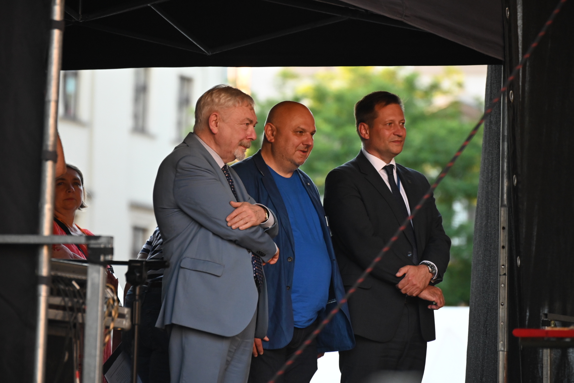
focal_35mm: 210
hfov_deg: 9.8
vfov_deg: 6.5
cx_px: 287
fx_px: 3348
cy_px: 192
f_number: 5.3
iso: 3200
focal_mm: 210
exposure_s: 1/500
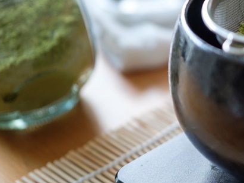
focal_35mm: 115
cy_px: 5
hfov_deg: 15.9
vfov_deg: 12.8
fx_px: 811
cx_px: 347
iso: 200
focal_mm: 27
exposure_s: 1/160
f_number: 1.2
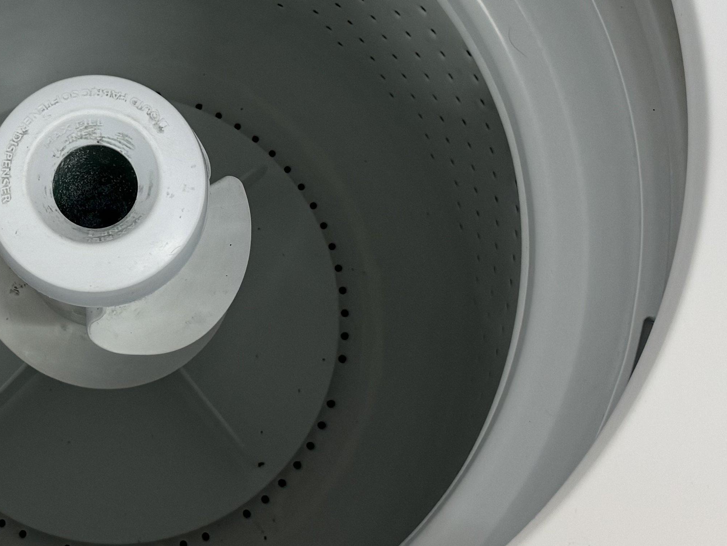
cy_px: 114
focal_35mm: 68
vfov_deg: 21.4
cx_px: 85
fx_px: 1428
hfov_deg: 27.6
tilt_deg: -74.9
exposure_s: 1/120
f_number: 1.78
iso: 200
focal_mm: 6.76
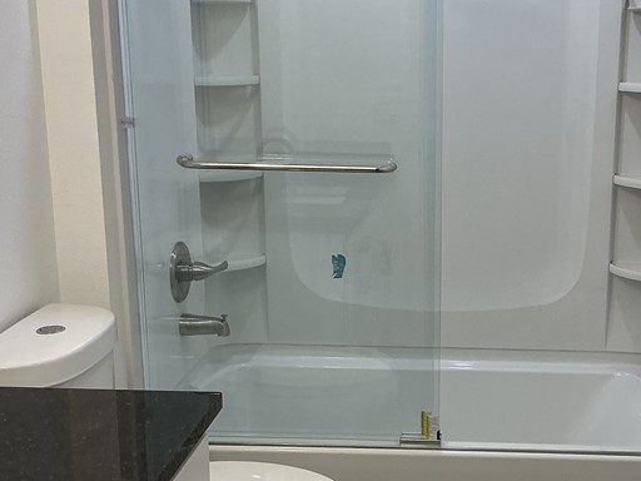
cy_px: 282
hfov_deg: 32.6
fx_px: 1074
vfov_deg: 25.2
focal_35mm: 58
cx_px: 481
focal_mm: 3
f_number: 1.8
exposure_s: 1/120
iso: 40
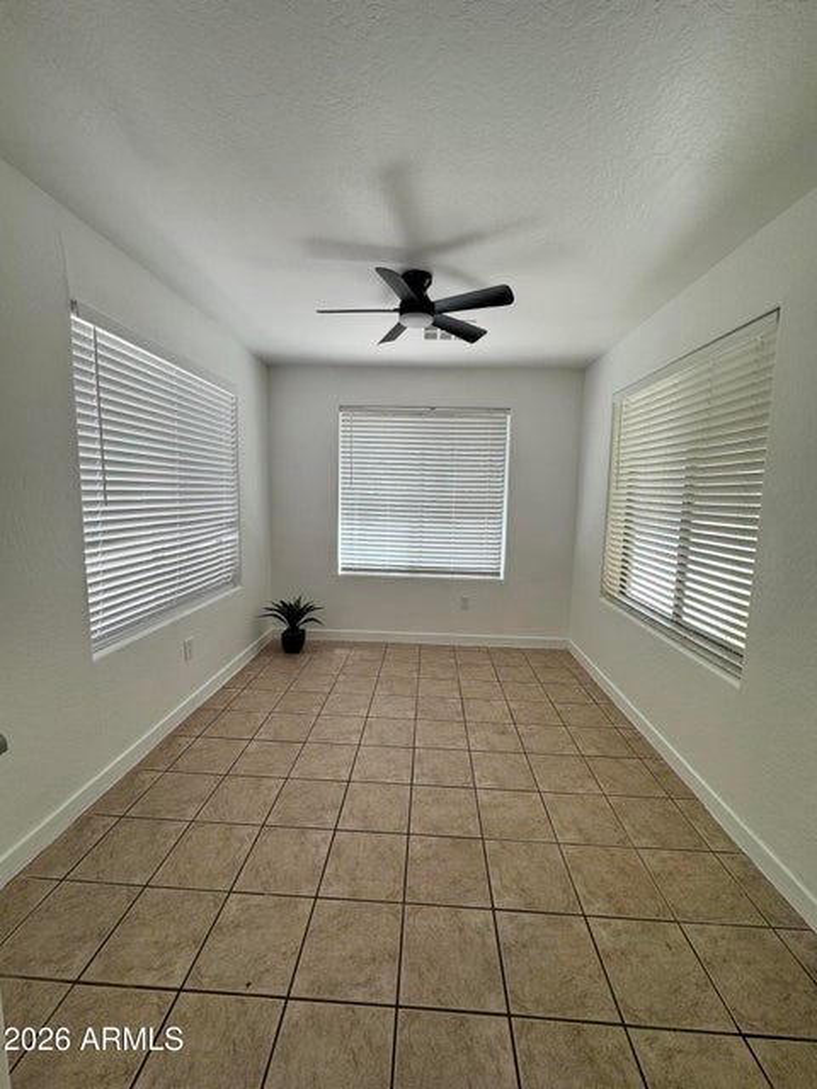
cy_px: 544
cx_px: 408
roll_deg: -1.8
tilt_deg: -6.0
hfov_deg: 85.7
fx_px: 441
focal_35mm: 14
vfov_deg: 102.1
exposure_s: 1/120
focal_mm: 2.22
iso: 50
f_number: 2.2
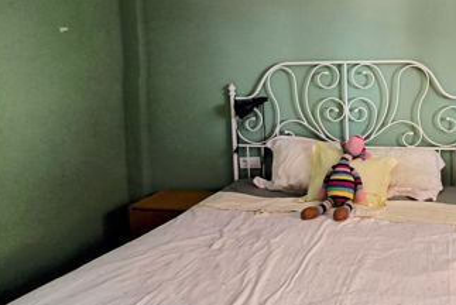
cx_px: 402
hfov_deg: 50.2
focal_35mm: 34
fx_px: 431
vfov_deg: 38.0
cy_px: 78
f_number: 2.2
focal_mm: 1.91
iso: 250
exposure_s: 1/33.3
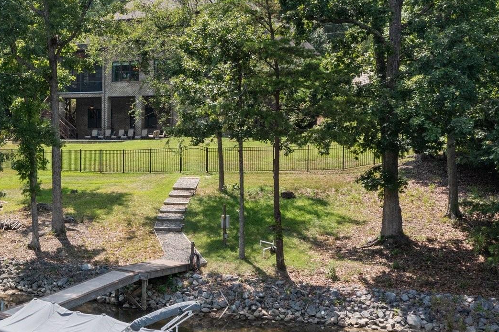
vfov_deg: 24.6
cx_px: 34
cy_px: 162
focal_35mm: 55
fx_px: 762
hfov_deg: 34.0
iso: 100
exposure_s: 1/500
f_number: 6.3
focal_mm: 10.26
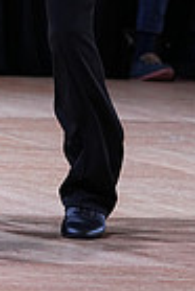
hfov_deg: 2.7
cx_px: -45
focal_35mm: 501
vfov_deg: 4.1
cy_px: -165
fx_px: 4060
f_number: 4
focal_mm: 120
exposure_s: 1/400
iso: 1000
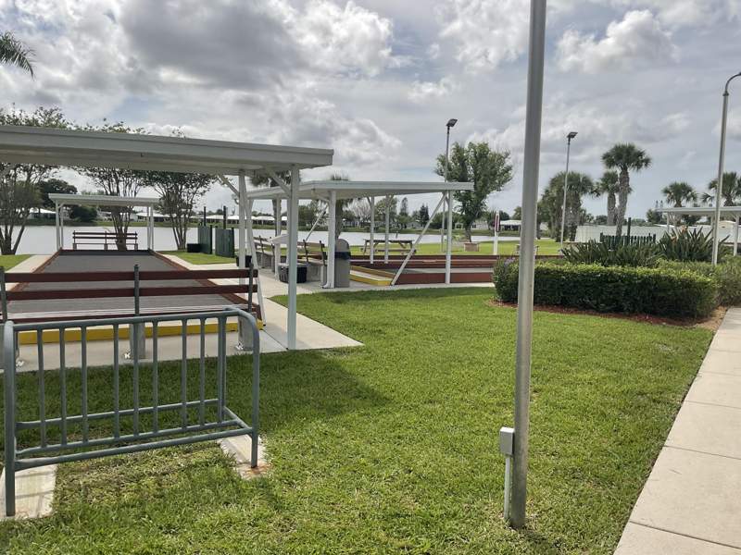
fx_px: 621
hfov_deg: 61.7
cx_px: 370
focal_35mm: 29
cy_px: 278
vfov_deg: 48.2
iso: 20
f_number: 1.8
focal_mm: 3
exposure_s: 1/3788
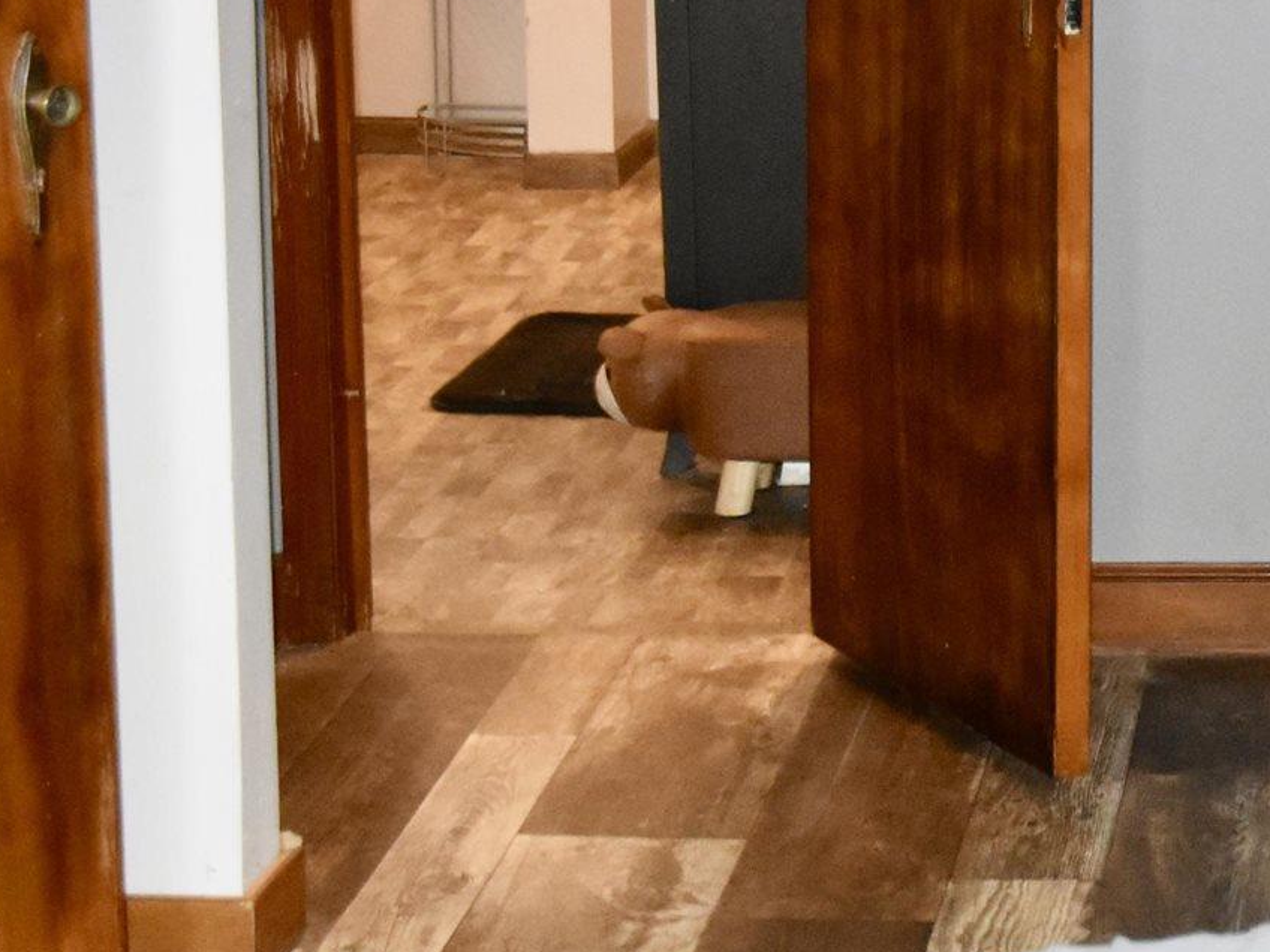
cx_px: 1441
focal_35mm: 115
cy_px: 96
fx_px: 4219
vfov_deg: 12.8
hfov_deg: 16.5
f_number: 3.5
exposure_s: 1/60
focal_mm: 22
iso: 2500
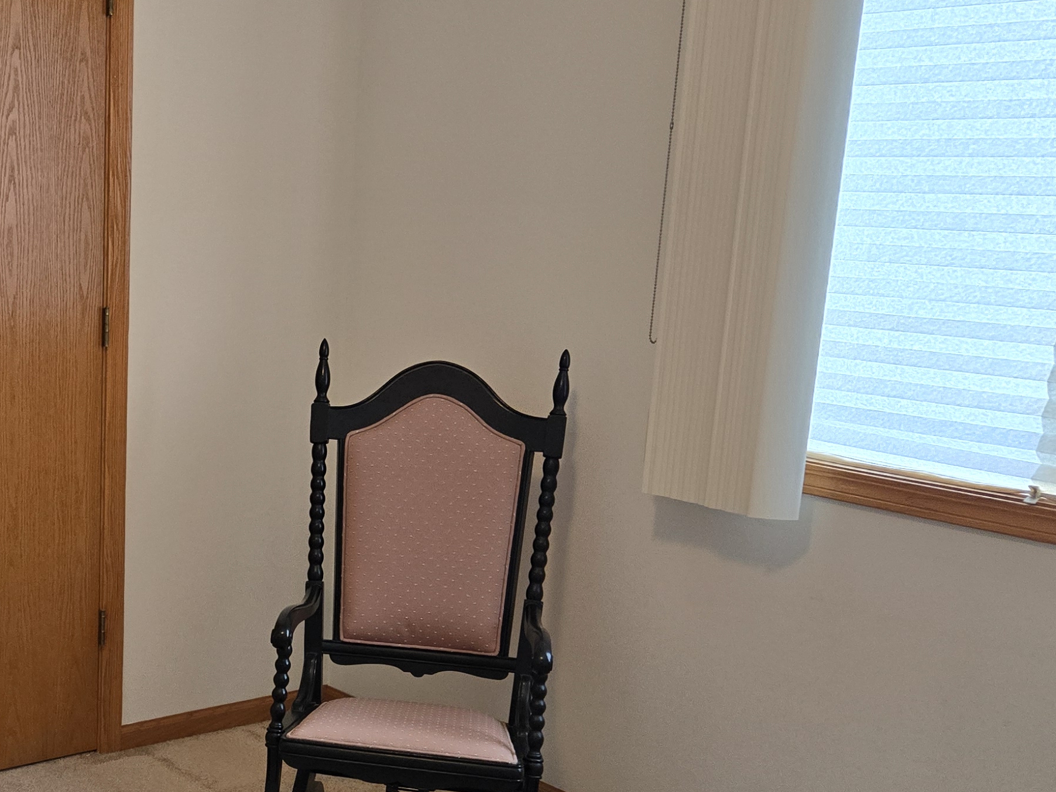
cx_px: 85
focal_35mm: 51
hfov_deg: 35.1
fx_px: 1556
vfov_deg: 28.4
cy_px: 524
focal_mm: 5.4
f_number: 1.8
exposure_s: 1/120
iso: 200
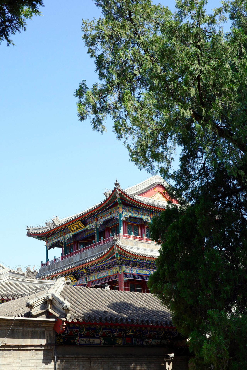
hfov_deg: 33.4
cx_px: 124
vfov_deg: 48.5
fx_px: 412
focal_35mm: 40
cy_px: 185
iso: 200
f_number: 5
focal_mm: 26
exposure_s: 1/400
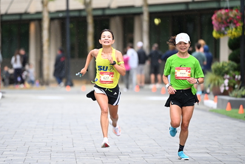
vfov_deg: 5.1
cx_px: 104
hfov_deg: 7.6
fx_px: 1852
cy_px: 62
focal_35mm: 272
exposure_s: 1/1250
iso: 1250
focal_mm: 200
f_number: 2.8
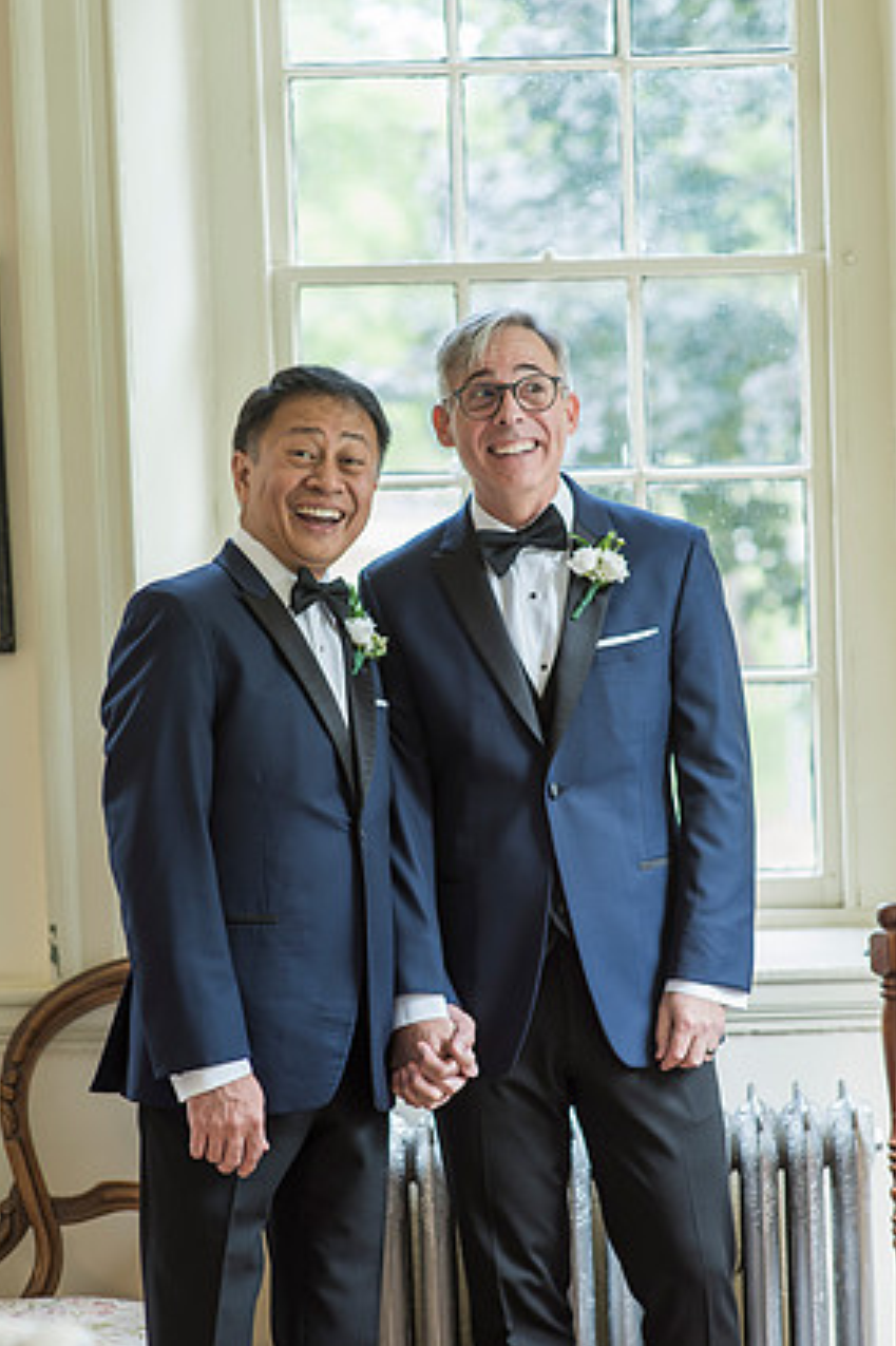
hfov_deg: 15.2
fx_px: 3362
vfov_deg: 22.6
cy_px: 684
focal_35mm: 90
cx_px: 424
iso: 500
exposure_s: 1/125
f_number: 2.8
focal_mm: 85
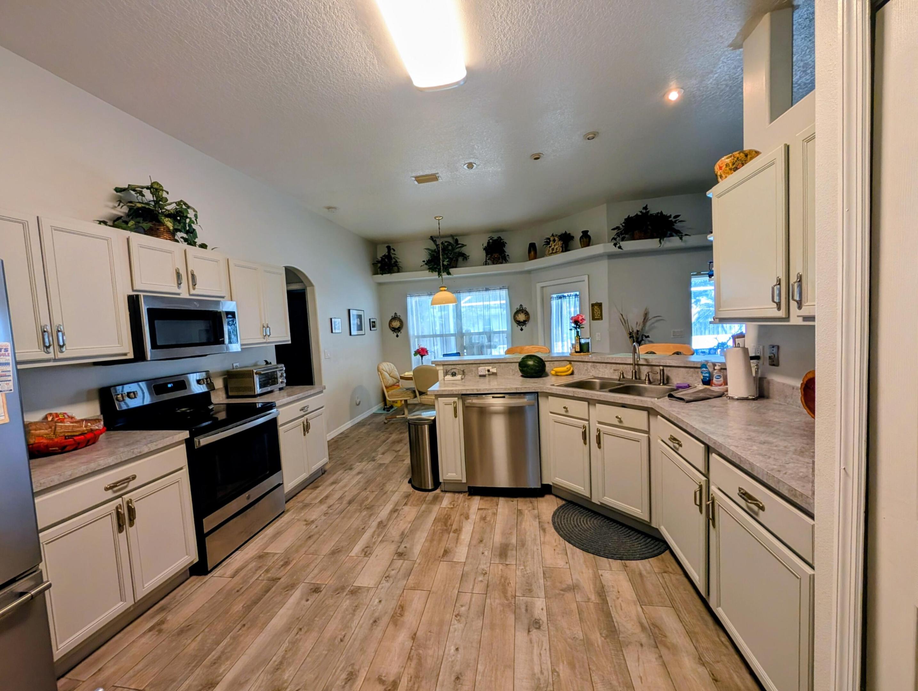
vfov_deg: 94.6
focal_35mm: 12
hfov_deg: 110.5
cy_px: 346
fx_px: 319
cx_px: 459
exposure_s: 1/120
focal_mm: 2.02
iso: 93
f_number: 1.7
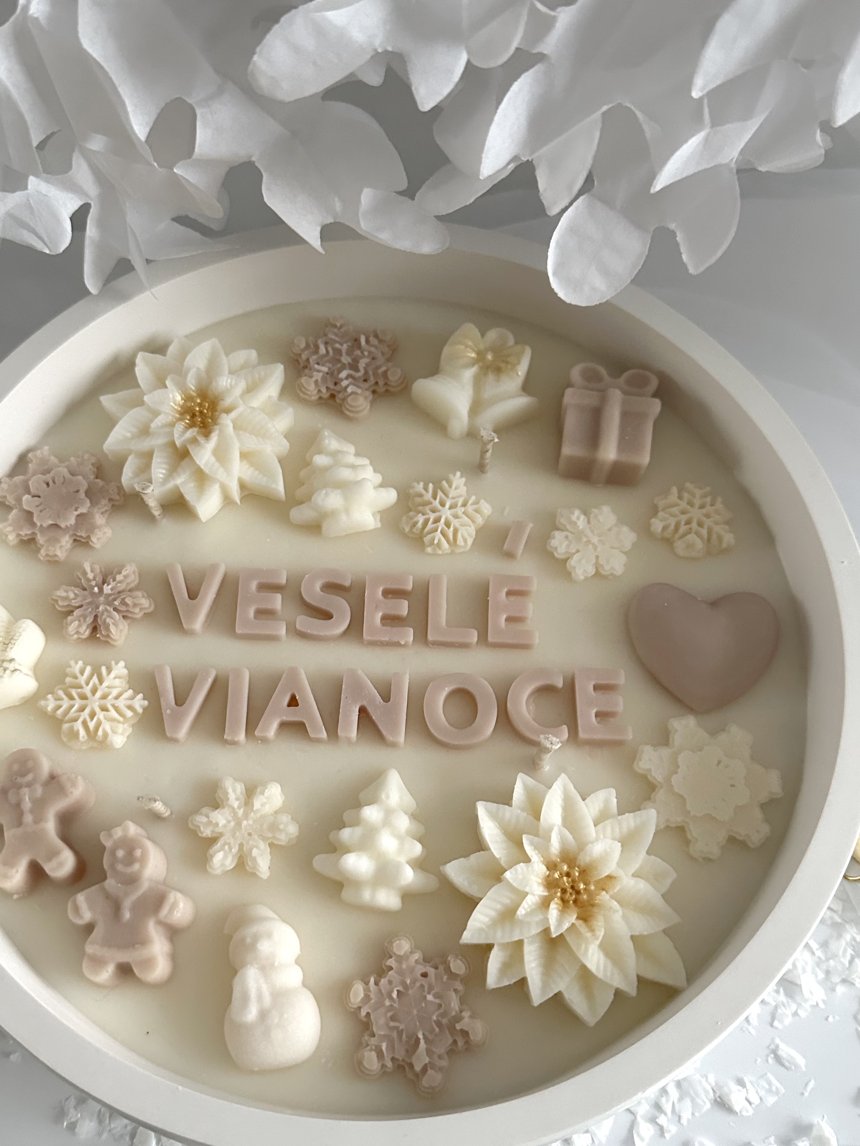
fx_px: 1060
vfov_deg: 56.8
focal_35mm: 32
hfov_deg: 44.0
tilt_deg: -66.2
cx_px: 361
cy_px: 601
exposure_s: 1/60
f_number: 1.78
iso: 500
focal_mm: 6.86
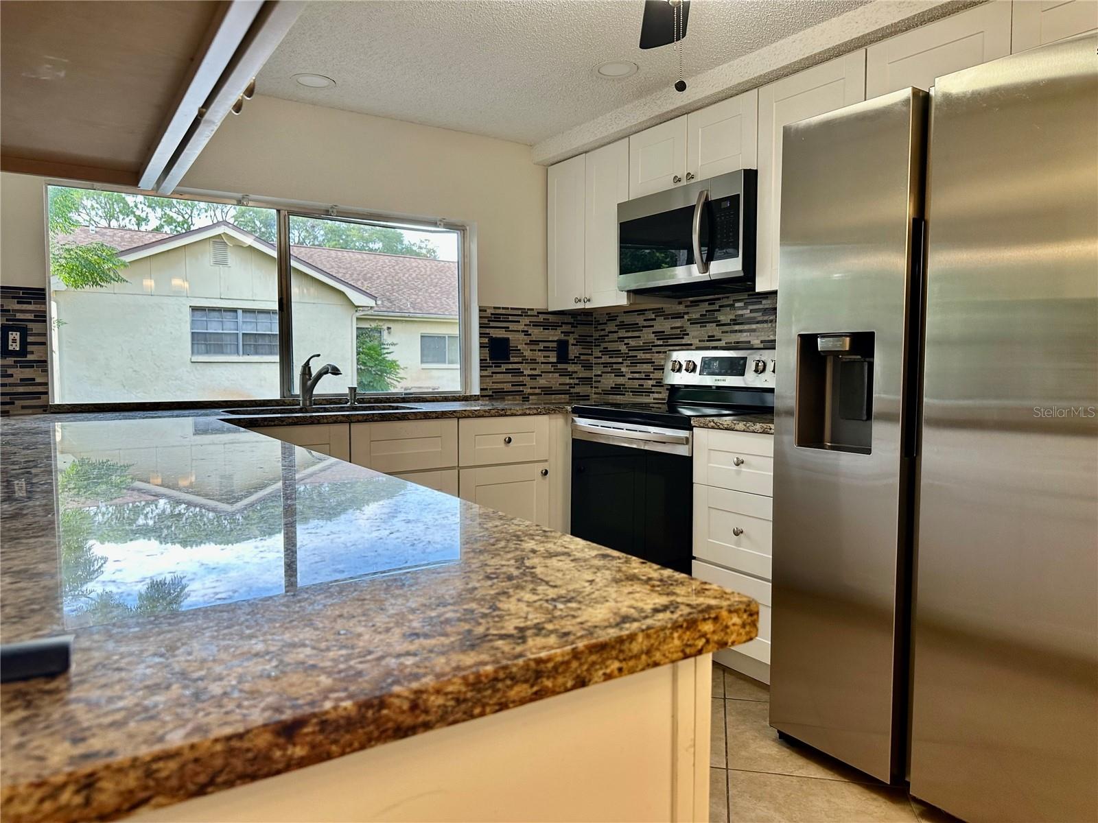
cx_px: 549
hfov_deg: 71.6
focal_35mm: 24
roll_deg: -0.8
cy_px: 412
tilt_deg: -4.1
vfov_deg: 56.8
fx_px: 761
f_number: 1.78
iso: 100
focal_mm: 6.86
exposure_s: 1/120
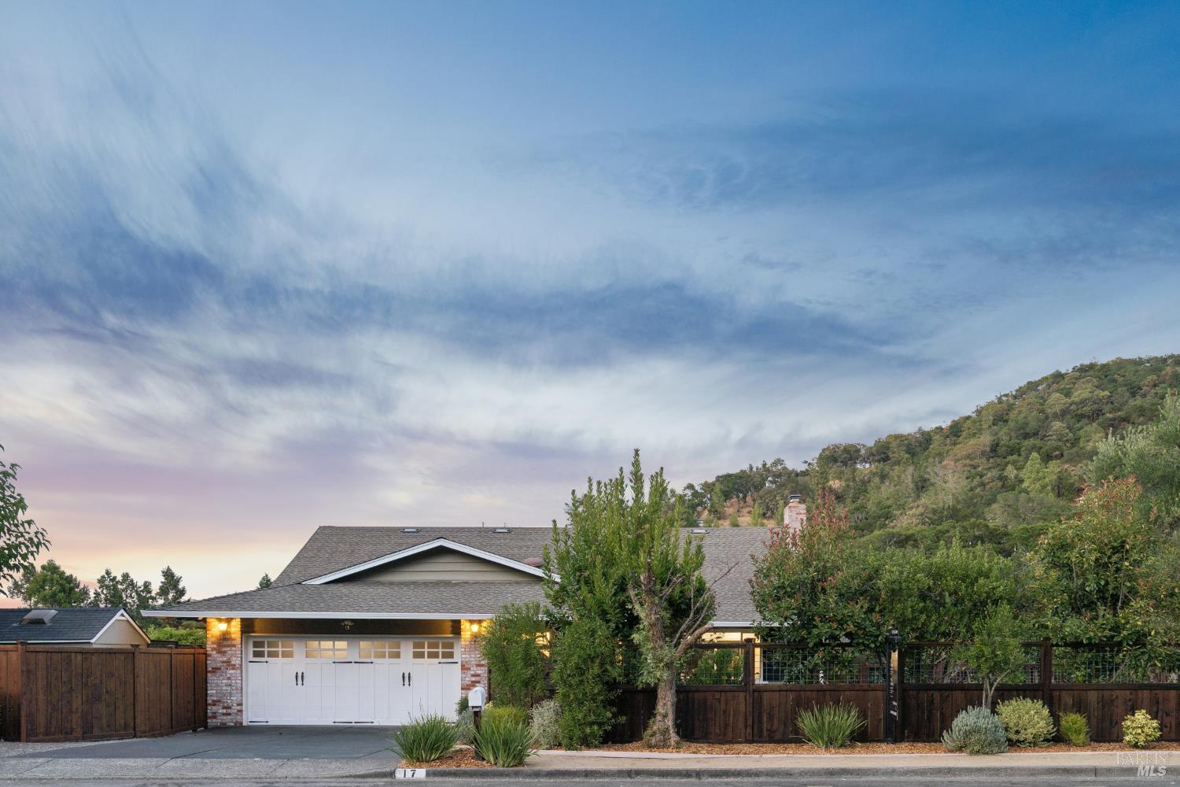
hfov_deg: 63.7
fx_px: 950
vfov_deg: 45.0
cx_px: 590
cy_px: 394
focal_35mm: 29
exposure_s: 1/4
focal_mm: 29
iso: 200
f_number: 11
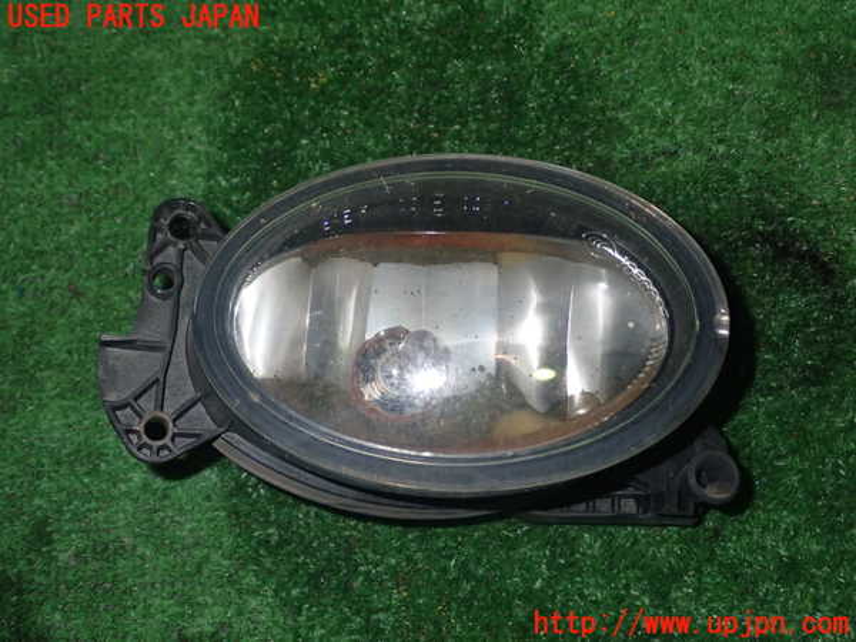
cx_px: 428
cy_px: 321
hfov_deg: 40.4
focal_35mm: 47
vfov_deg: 30.9
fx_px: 1162
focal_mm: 8.4
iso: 400
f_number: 9
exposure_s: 1/50
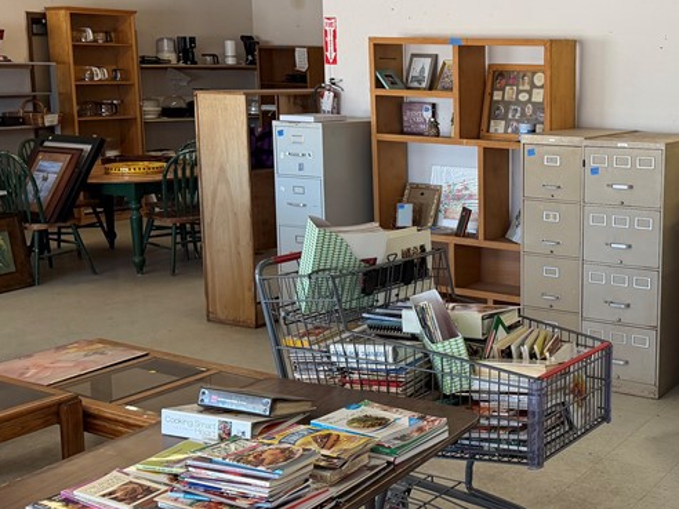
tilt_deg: -10.4
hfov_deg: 36.5
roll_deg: -1.3
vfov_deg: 29.1
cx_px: 569
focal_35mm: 50
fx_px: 981
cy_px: 241
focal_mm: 6.76
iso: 200
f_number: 1.78
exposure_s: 1/151
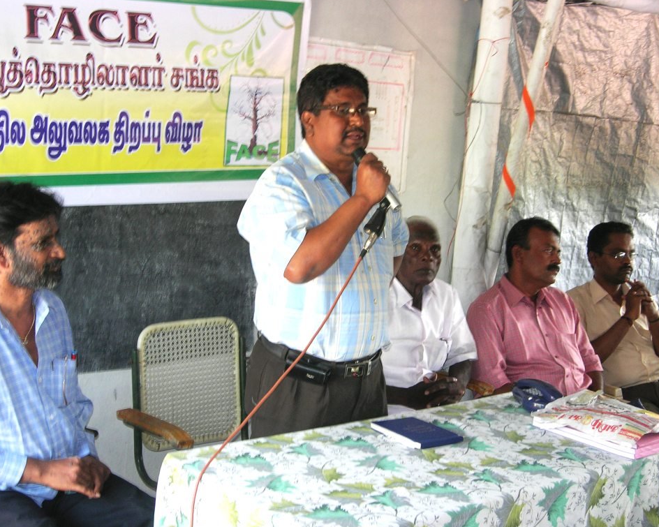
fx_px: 1053
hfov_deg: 34.7
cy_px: 263
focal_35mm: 54
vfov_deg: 28.1
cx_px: 329
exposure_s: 1/30
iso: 64
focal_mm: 10.6
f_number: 3.2
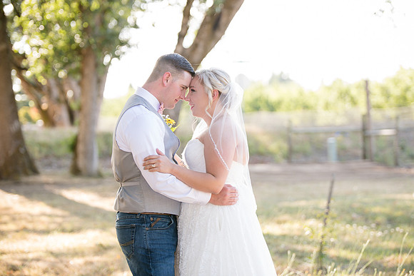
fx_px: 1258
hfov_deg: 18.7
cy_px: 125
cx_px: 226
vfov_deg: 12.5
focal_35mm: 109
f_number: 3.2
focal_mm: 100
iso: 400
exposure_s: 1/320
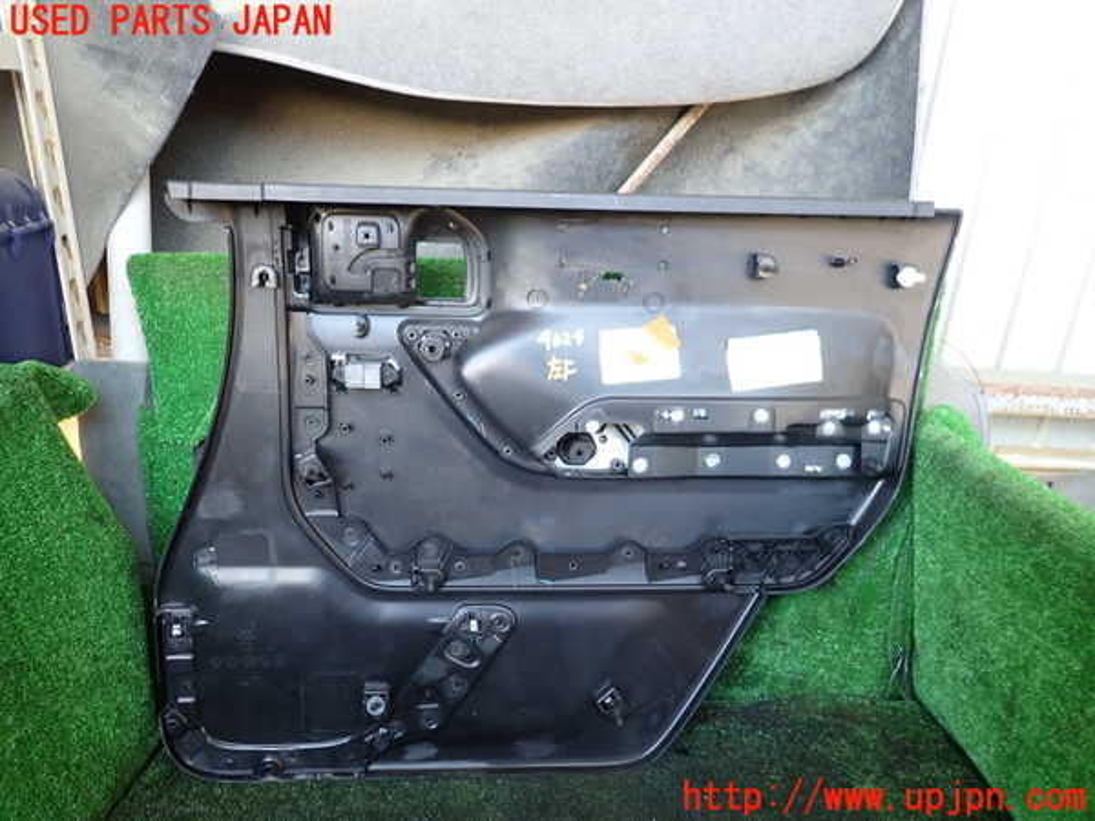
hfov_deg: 69.4
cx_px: 548
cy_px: 410
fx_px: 791
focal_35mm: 25
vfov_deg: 54.9
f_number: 2
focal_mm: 4.5
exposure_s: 1/30
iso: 200
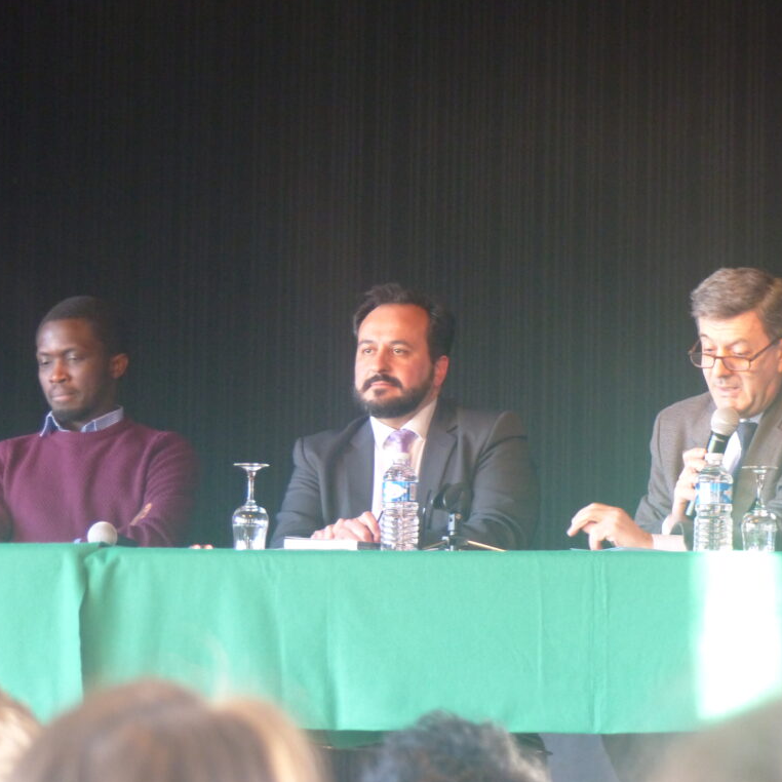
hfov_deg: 9.2
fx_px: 4856
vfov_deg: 9.2
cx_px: 397
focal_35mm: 190
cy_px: 393
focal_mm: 28.7
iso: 400
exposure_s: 1/15
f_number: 2.8
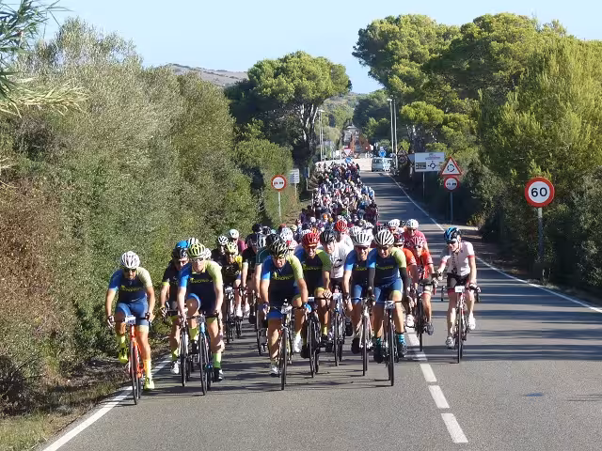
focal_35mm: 149
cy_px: 226
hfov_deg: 13.3
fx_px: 2591
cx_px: 301
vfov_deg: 10.0
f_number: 5
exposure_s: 1/320
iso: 125
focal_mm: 18.7
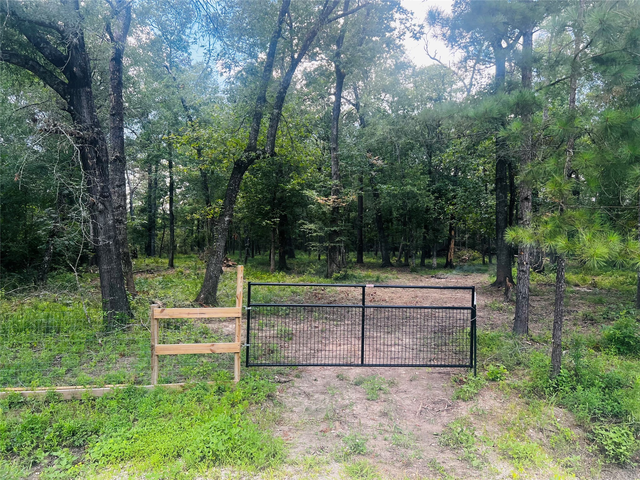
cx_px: 320
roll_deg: -1.0
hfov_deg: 67.3
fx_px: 481
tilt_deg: +1.9
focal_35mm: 26
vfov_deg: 53.1
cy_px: 240
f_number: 1.5
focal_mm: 5.7
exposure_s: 1/306
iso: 50
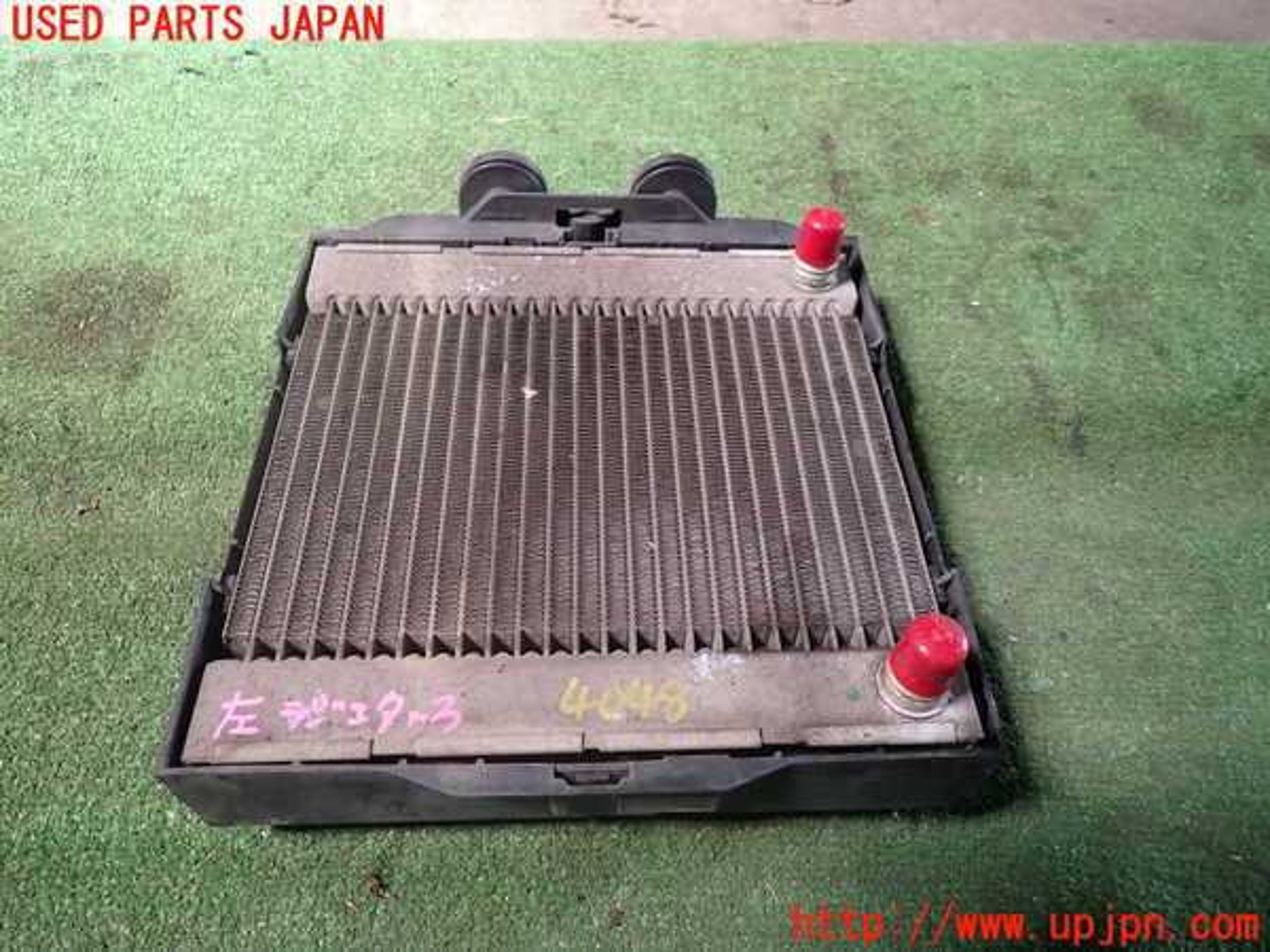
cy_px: 476
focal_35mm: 25
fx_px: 917
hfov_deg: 69.4
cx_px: 635
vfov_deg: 54.9
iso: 125
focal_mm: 4.5
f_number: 2
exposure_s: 1/60
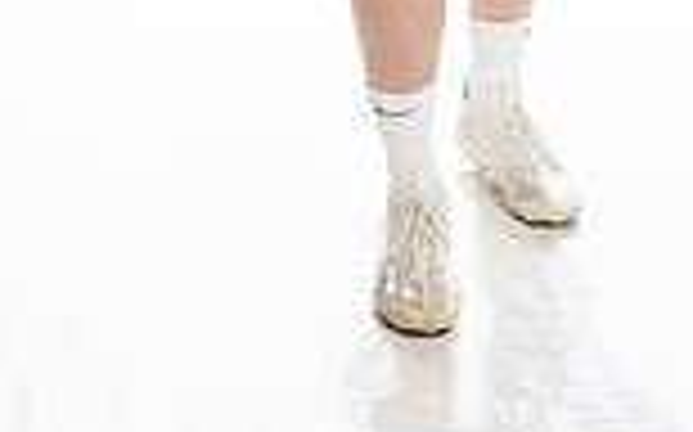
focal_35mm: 149
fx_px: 2812
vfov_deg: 8.2
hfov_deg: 14.0
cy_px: -508
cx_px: 450
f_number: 8
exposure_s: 1/250
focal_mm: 50
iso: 800
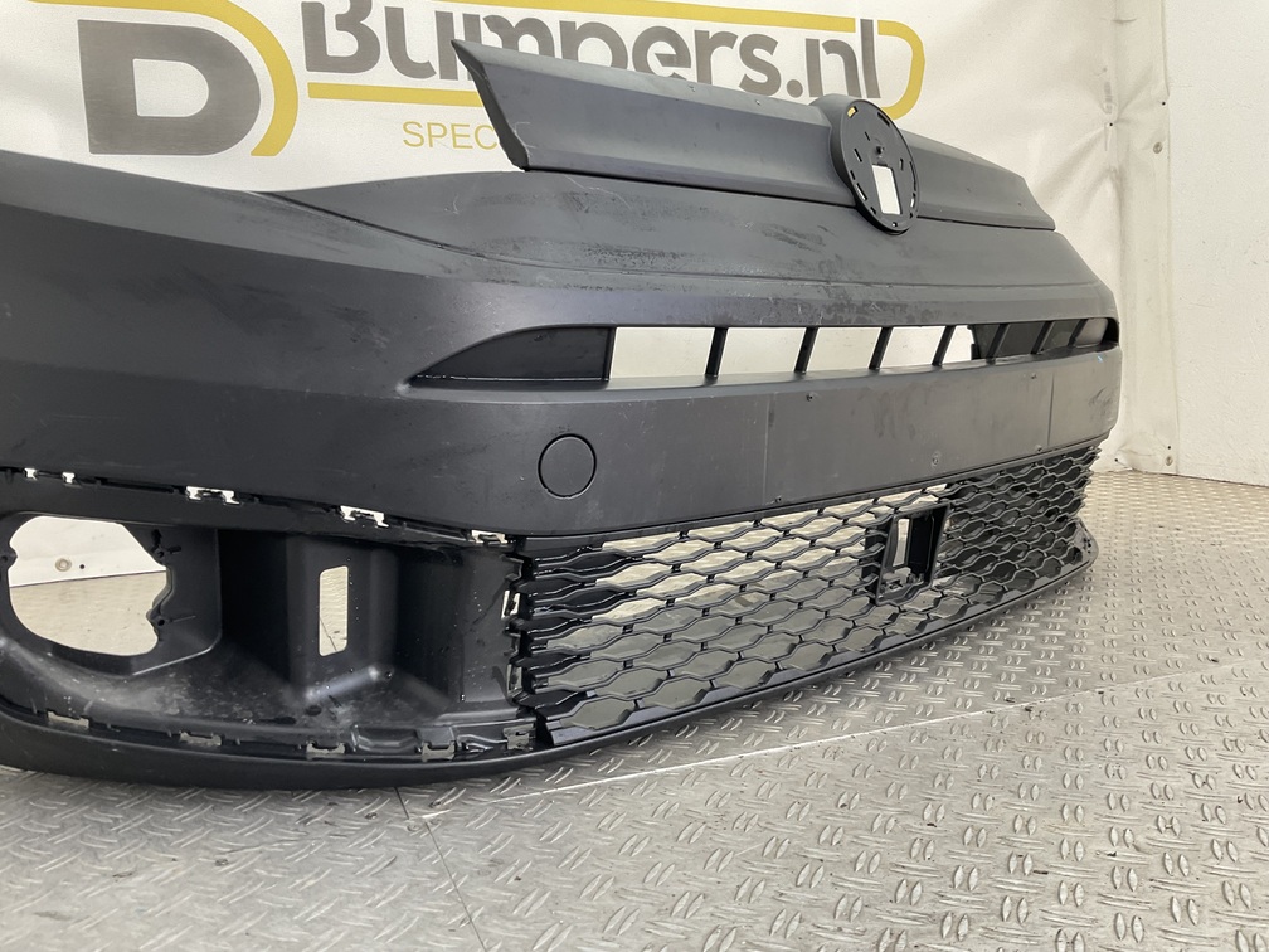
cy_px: 476
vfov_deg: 48.2
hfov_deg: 61.7
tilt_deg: -7.6
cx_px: 634
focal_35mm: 29
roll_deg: +1.2
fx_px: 1063
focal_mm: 3
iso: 50
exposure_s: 1/120
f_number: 1.8
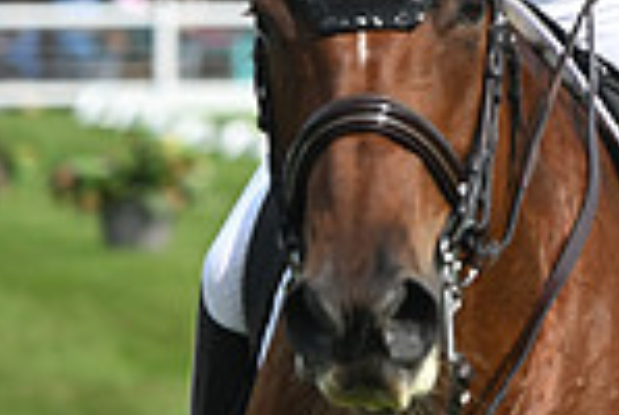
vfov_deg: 2.0
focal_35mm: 680
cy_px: -272
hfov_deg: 3.0
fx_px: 11716
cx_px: 972
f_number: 5
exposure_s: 1/1250
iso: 250
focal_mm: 175
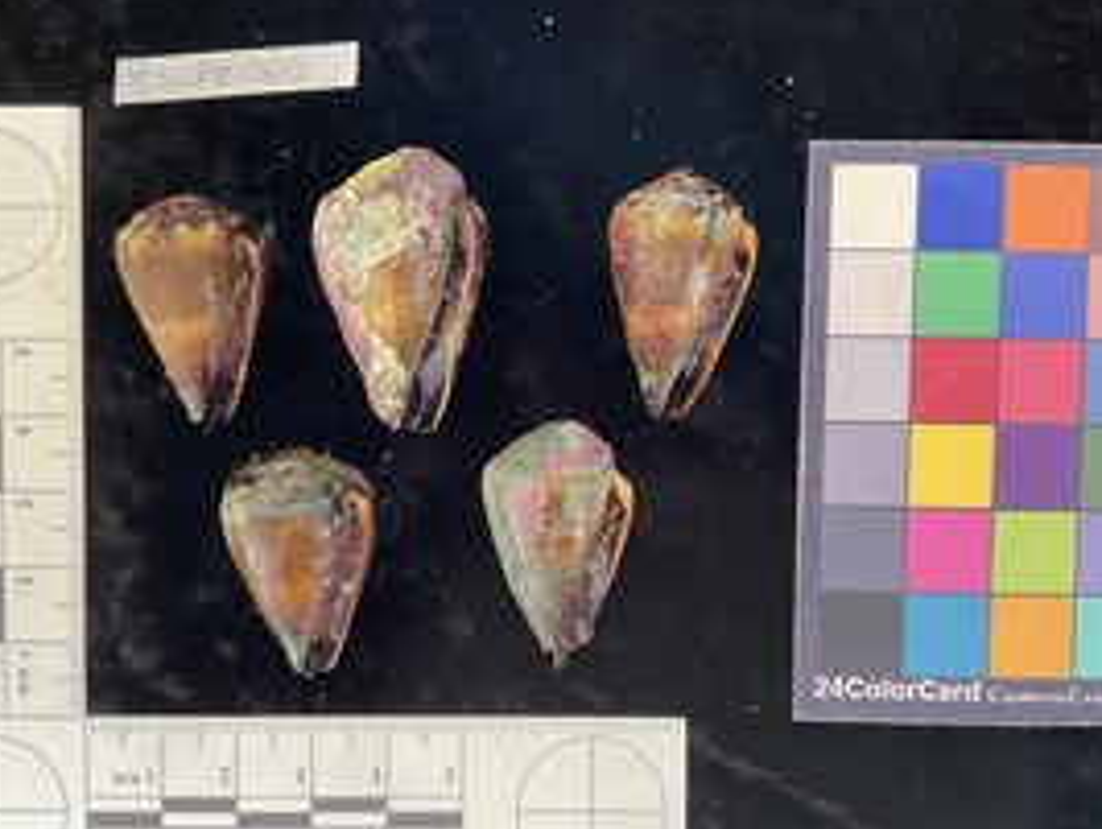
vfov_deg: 37.8
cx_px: 557
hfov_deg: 48.9
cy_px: 452
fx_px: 1211
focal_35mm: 38
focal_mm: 3
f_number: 1.8
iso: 40
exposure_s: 1/60
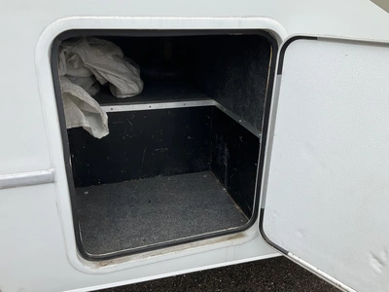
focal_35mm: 29
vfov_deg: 48.2
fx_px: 326
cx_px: 194
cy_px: 146
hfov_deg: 61.7
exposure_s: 1/739
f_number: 1.8
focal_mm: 3
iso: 25
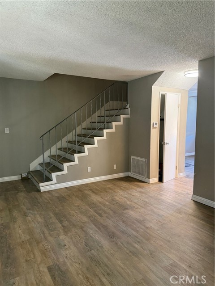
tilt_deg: -6.3
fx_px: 199
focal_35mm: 24
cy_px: 143
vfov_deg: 71.6
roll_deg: +0.3
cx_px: 108
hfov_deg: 56.8
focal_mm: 6.76
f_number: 1.78
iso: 400
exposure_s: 1/60
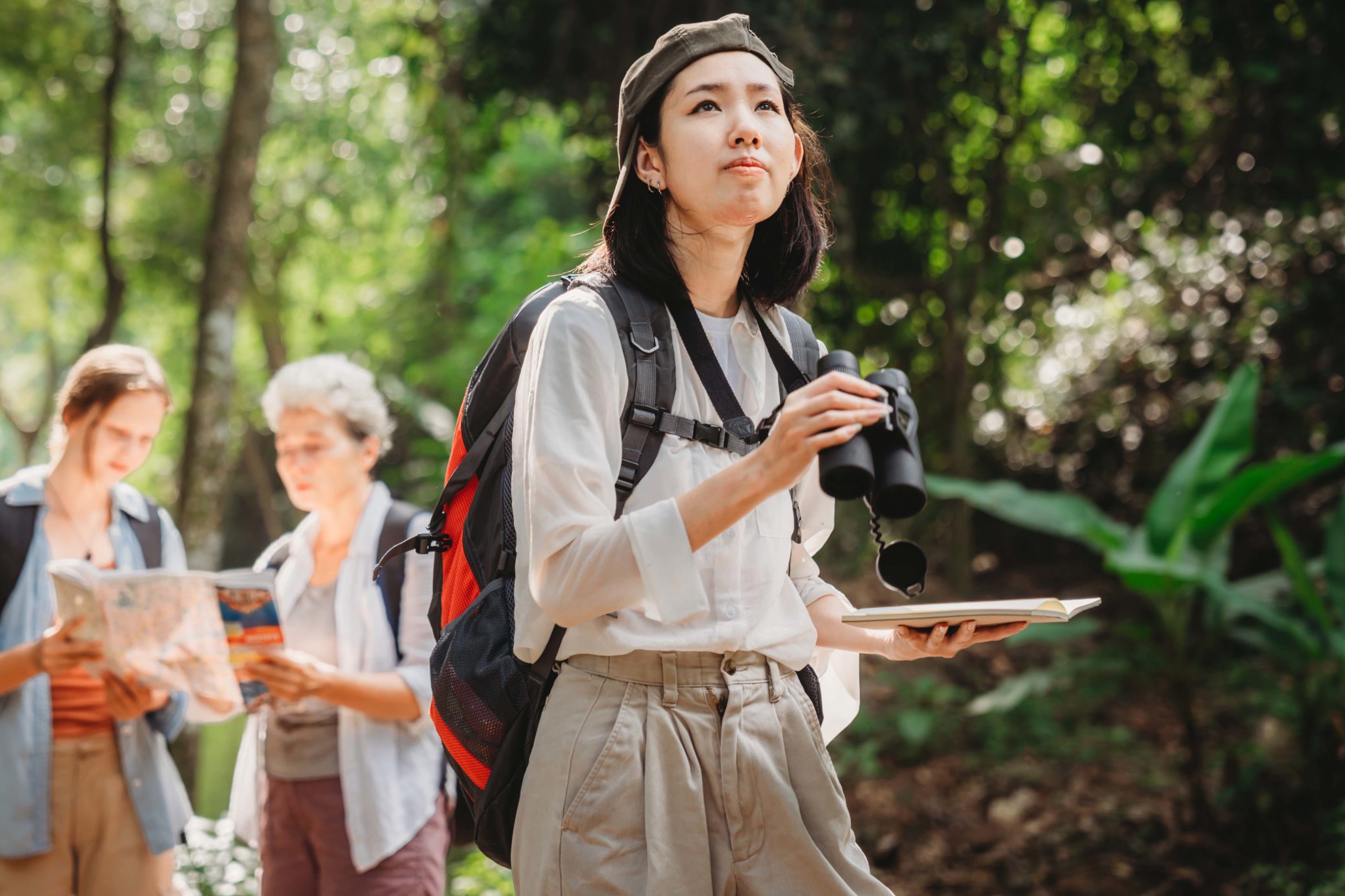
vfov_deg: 15.7
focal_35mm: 87
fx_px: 3250
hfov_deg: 23.4
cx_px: 583
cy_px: 396
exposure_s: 1/160
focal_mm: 70
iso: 125
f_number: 2.8
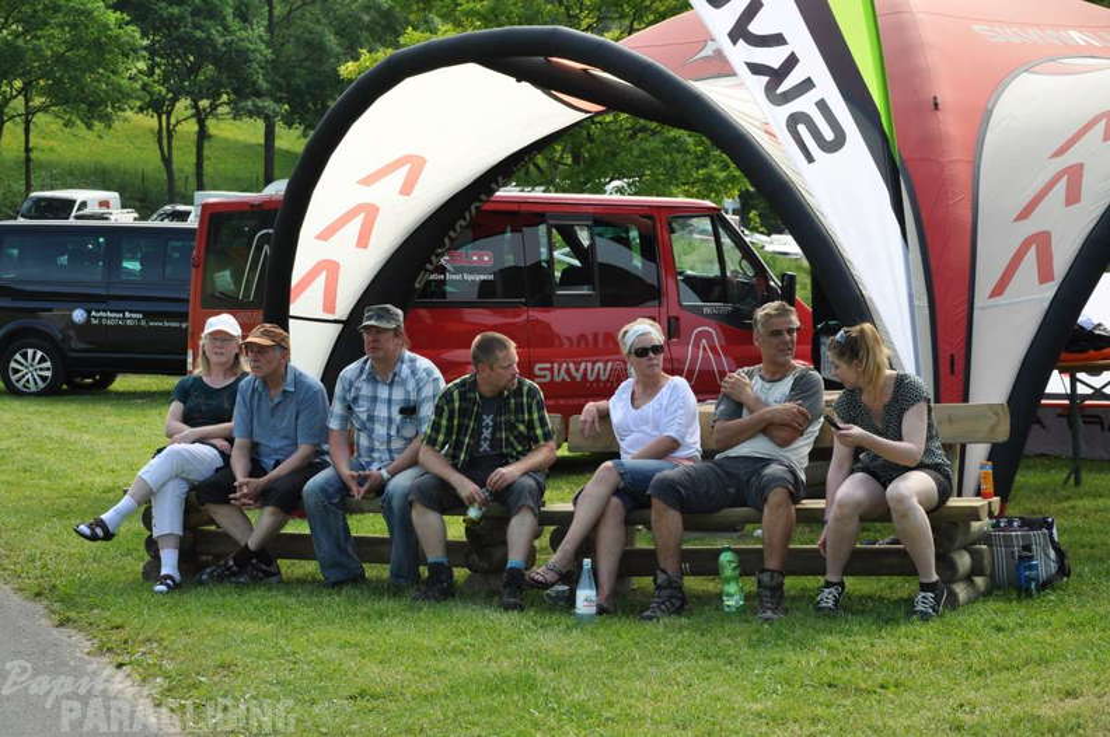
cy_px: 368
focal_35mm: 93
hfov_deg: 21.9
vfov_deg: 14.7
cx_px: 555
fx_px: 2864
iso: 200
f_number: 8
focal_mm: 62
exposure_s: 1/200
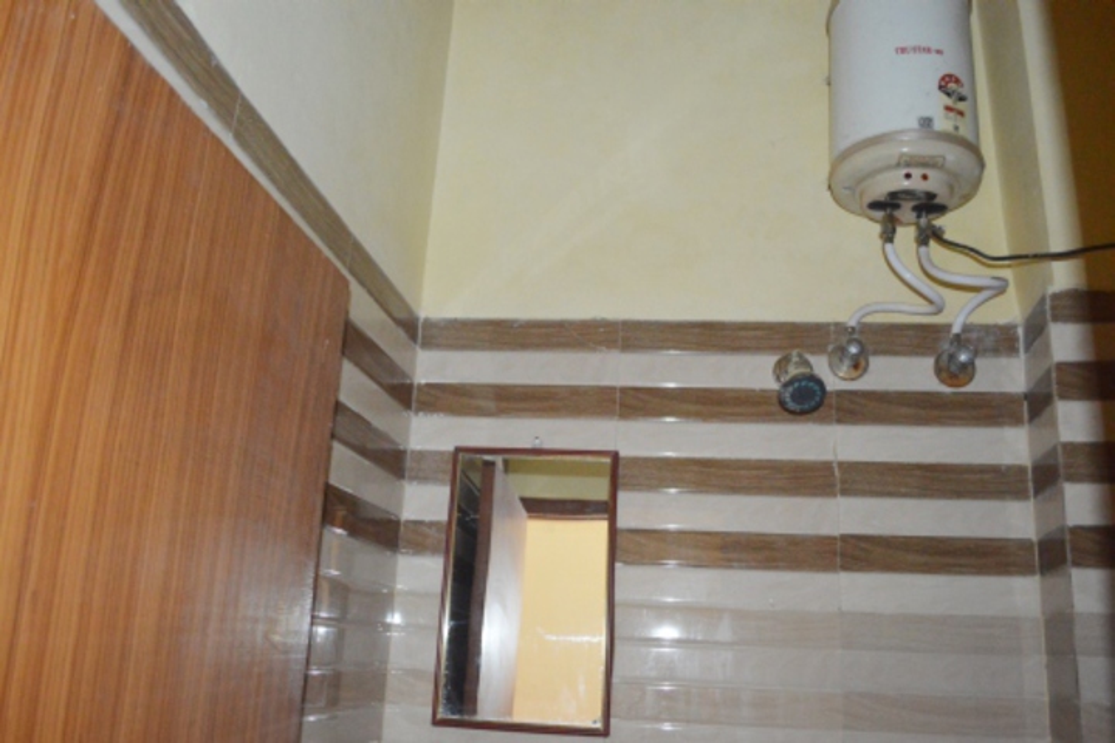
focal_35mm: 30
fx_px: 929
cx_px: 558
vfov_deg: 43.6
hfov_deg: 61.9
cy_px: 372
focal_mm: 20
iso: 3200
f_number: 3.8
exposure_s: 1/60
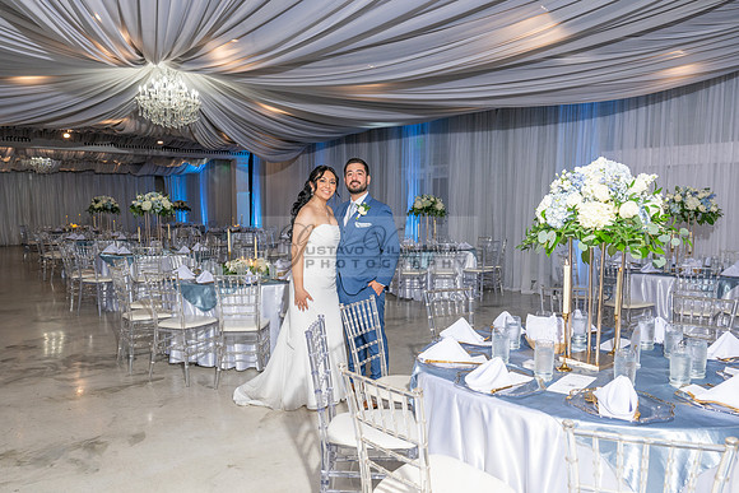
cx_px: 390
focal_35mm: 28
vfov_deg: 46.4
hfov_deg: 65.5
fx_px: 574
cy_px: 270
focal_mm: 24
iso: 320
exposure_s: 1/160
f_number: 4.5
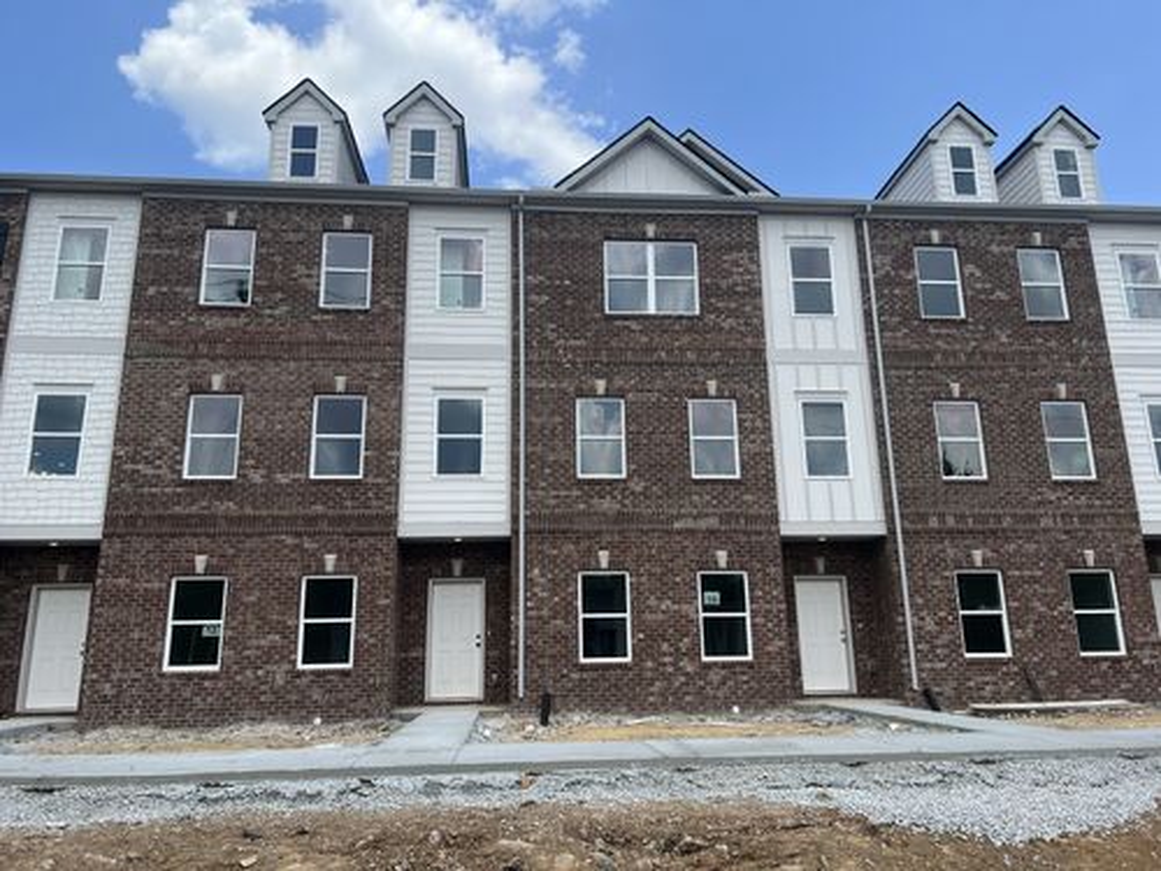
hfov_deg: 67.3
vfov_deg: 53.1
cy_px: 436
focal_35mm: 26
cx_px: 580
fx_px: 872
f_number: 1.5
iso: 50
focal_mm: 5.7
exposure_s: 1/2915
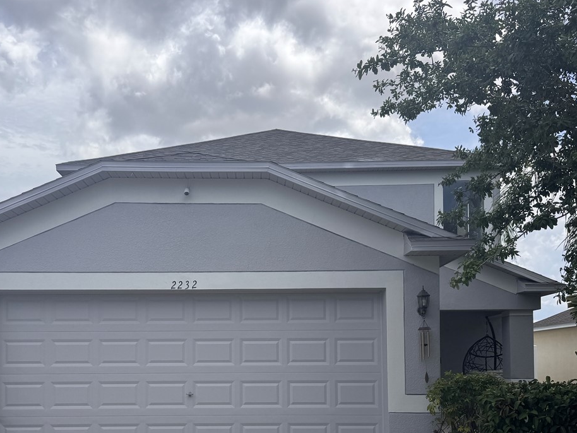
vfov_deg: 33.6
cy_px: 333
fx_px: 700
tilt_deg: +2.3
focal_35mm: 42
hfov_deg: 44.6
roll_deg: +0.1
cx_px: 235
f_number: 1.78
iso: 80
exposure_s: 1/5348
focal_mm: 6.76
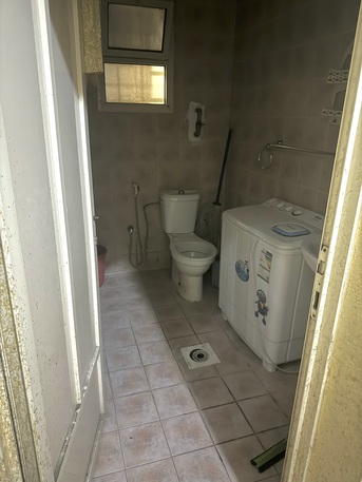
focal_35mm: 24
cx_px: 181
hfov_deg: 56.8
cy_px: 241
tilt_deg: -19.1
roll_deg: -1.6
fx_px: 334
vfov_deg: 71.6
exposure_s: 1/15
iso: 1000
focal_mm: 6.76
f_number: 1.78
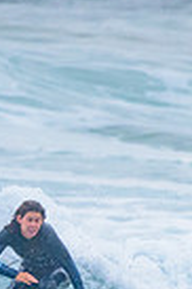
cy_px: 302
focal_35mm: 2590
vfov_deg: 0.8
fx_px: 20771
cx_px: 28
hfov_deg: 0.5
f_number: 5.6
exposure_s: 1/2000
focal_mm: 500
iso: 1400
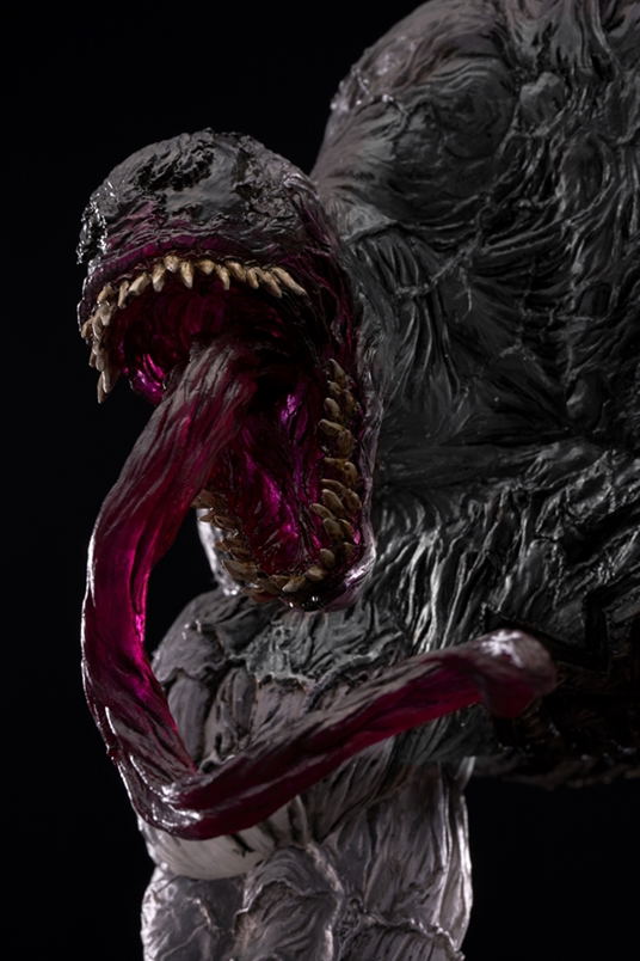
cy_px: 480
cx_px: 320
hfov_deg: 13.7
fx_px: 2666
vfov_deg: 20.4
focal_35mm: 100
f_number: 18
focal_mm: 100
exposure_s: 1/125
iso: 200
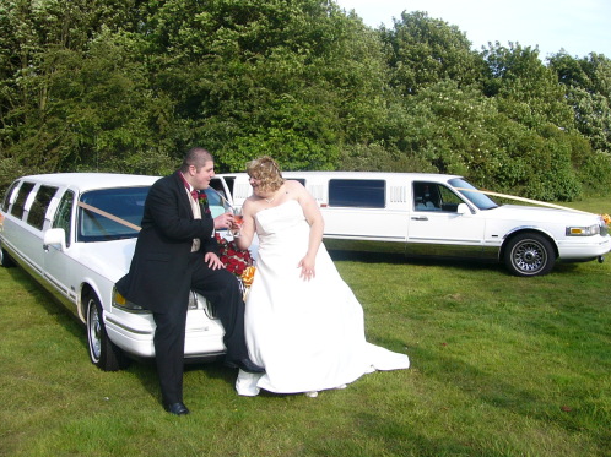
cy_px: 225
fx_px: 635
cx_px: 306
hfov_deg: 51.4
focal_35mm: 36
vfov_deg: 39.6
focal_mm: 4.6
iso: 50
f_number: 4
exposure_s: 1/250
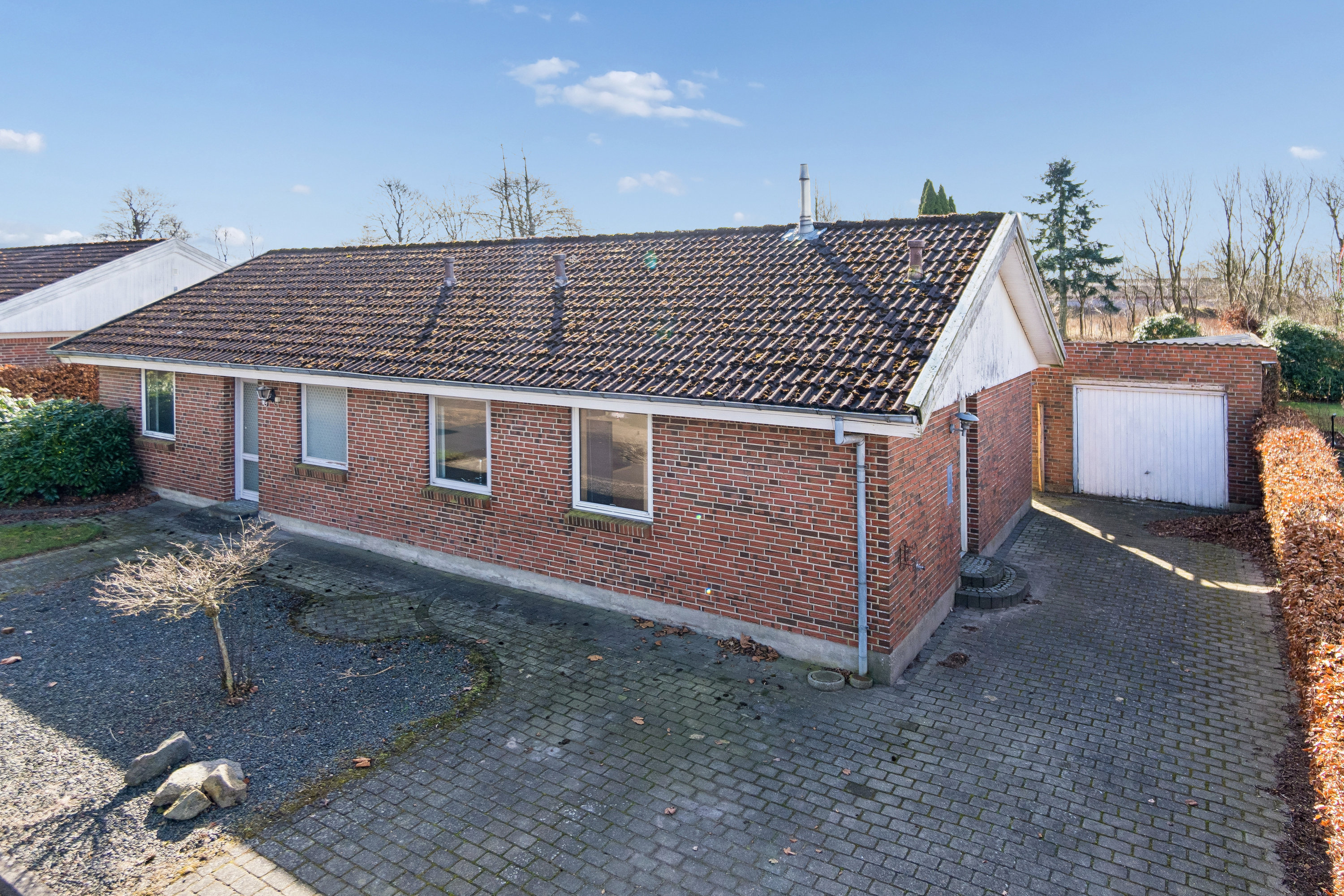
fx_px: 728
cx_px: 672
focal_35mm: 20
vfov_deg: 63.2
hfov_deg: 85.4
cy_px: 448
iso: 200
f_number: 4
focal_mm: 13
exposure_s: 1/500
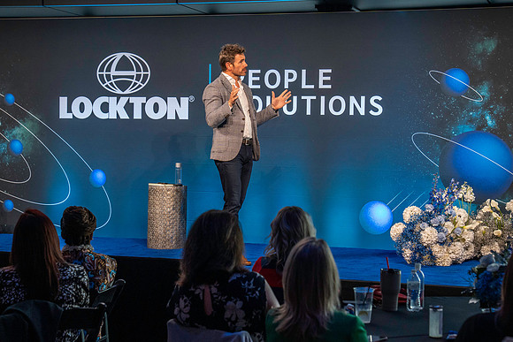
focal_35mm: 75
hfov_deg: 27.1
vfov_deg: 18.3
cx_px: 262
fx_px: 1065
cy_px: 180
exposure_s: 1/200
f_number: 4.5
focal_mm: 63
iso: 3200
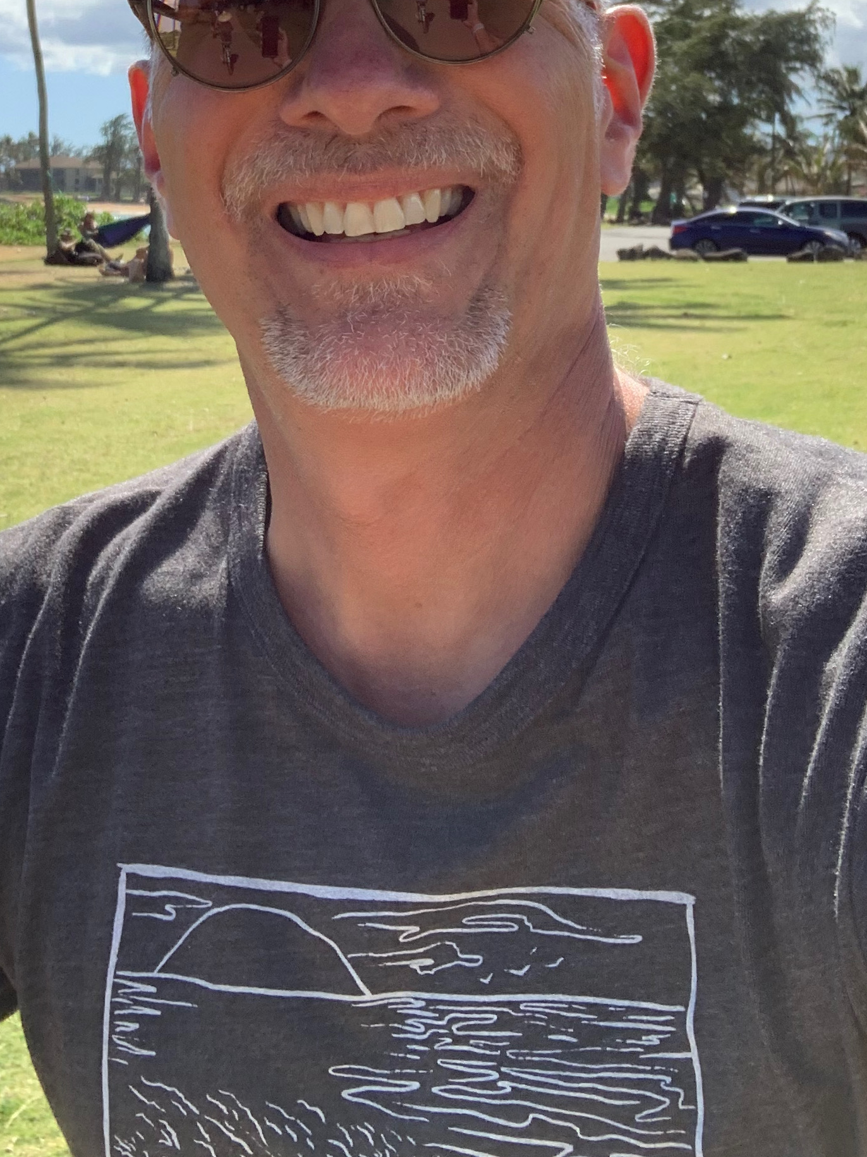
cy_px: 188
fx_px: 1804
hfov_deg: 26.9
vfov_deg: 34.2
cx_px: 313
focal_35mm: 54
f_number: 2.2
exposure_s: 1/475
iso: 16
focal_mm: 2.87
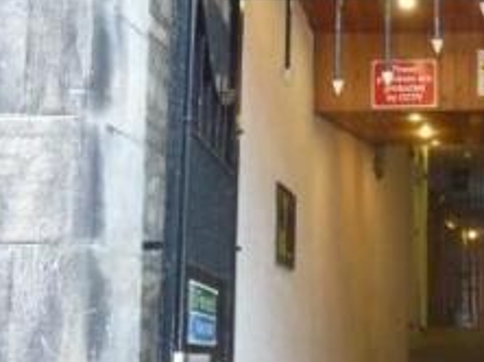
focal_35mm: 84
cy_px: 145
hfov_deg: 22.1
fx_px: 1173
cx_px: 522
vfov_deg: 17.5
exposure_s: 1/30
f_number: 3.5
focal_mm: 5.3
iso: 640
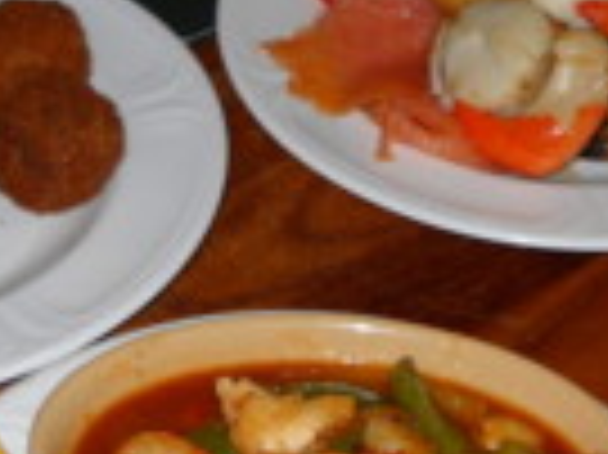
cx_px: 351
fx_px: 2404
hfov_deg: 14.4
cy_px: 274
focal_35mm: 137
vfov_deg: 10.8
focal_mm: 6.72
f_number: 3.1
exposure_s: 1/30
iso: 64
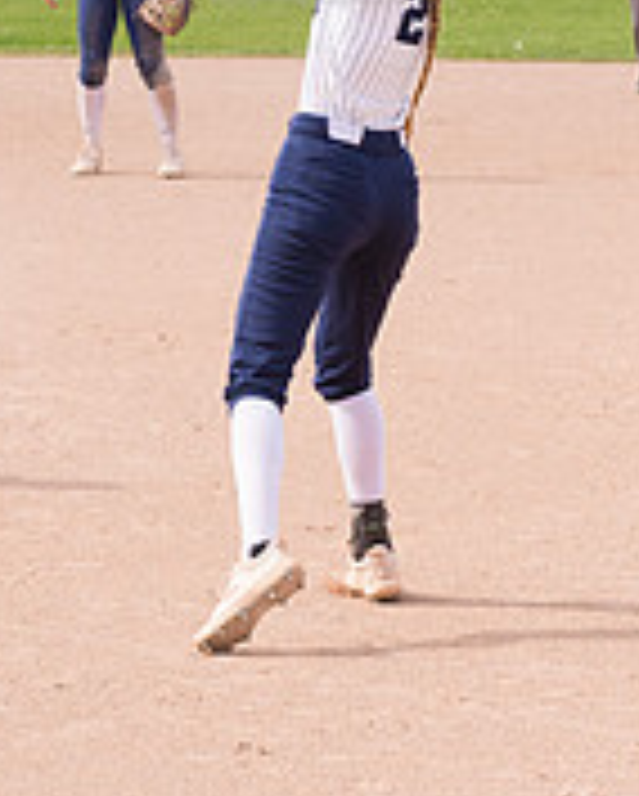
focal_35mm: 250
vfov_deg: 7.7
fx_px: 5900
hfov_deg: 6.2
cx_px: 317
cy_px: -117
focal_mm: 70
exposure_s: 1/1600
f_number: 5.6
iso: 400
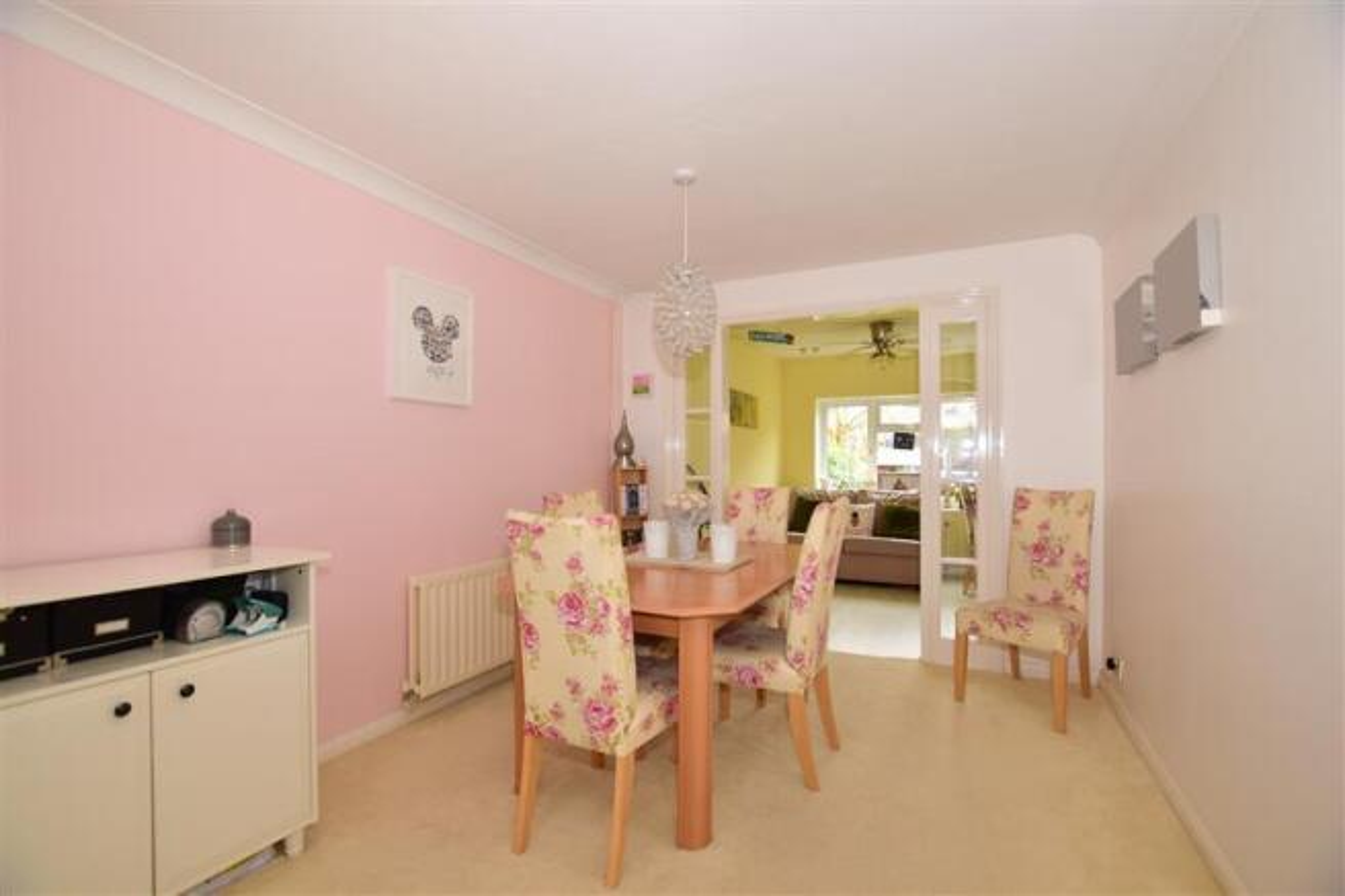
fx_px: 560
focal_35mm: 15
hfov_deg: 100.4
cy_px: 448
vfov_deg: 77.3
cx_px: 672
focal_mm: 10
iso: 200
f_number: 5
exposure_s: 1/60
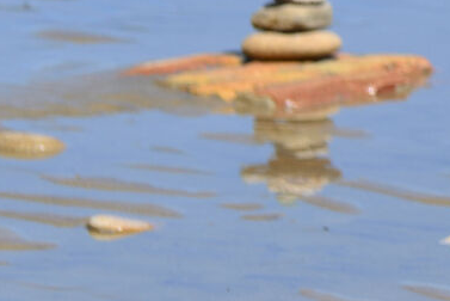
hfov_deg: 3.5
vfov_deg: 2.4
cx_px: 1247
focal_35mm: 573
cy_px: -308
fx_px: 7168
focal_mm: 90
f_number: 6.3
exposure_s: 1/400
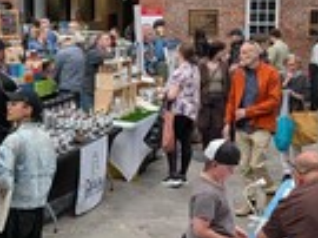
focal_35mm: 71
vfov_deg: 20.7
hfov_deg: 27.2
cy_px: 97
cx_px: 94
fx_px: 652
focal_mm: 6.9
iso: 83
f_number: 1.68
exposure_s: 1/120
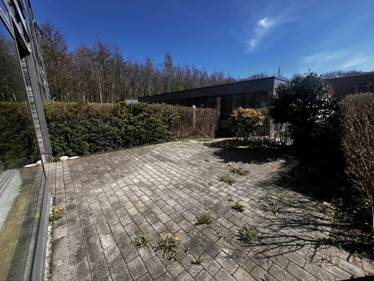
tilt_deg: -11.7
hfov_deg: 106.2
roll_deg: +1.1
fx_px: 140
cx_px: 187
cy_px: 140
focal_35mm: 13
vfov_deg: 89.9
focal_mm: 1.57
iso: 32
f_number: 1.8
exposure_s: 1/943
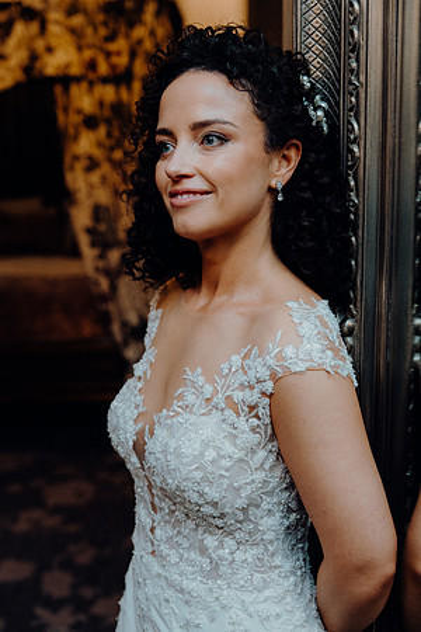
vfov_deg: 41.1
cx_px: 210
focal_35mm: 48
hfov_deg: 28.1
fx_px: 842
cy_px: 316
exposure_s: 1/160
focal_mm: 48
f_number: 3.5
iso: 2500
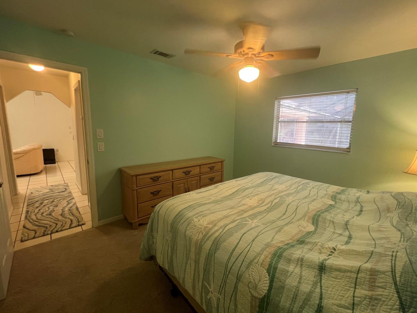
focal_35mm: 14
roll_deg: -1.2
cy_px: 152
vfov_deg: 85.6
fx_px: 169
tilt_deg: -6.2
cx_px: 223
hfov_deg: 101.9
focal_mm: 1.57
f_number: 1.8
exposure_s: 1/60
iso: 160
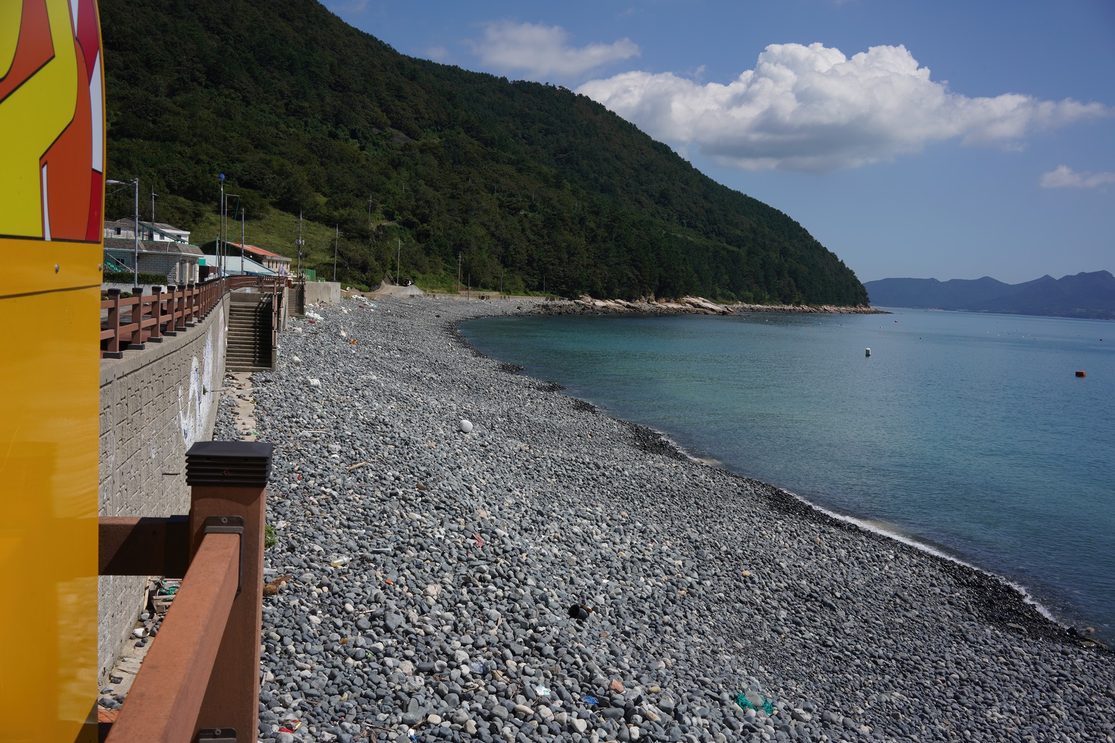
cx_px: 558
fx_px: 1084
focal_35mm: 35
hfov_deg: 54.4
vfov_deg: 37.9
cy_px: 372
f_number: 16
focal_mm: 35
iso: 100
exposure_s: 1/125
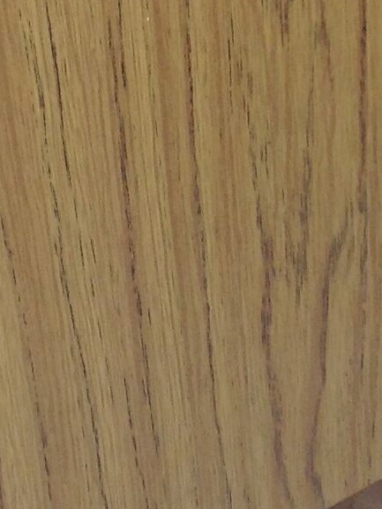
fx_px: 2309
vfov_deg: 12.5
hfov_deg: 9.4
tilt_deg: -42.7
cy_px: 116
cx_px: 338
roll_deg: +2.1
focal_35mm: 157
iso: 50
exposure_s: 1/20
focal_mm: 4.28
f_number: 2.4
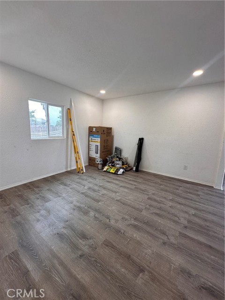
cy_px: 150
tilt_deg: -9.9
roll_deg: -3.5
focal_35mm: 14
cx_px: 112
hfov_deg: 85.7
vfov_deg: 102.1
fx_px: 121
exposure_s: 1/120
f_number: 2.2
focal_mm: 2.22
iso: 160
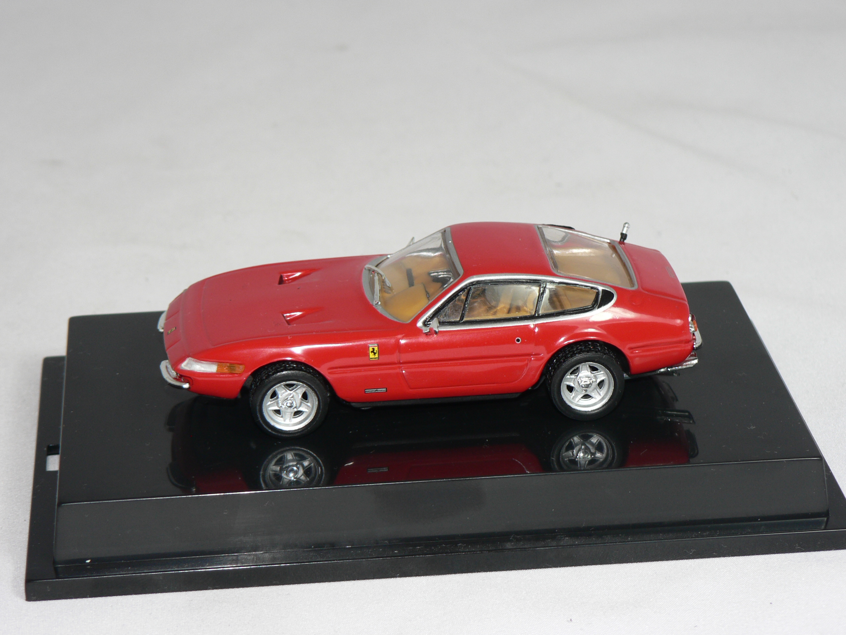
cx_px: 423
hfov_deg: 19.3
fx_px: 2493
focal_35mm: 102
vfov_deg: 14.5
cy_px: 318
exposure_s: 1/60
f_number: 3.2
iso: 80
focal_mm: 16.9
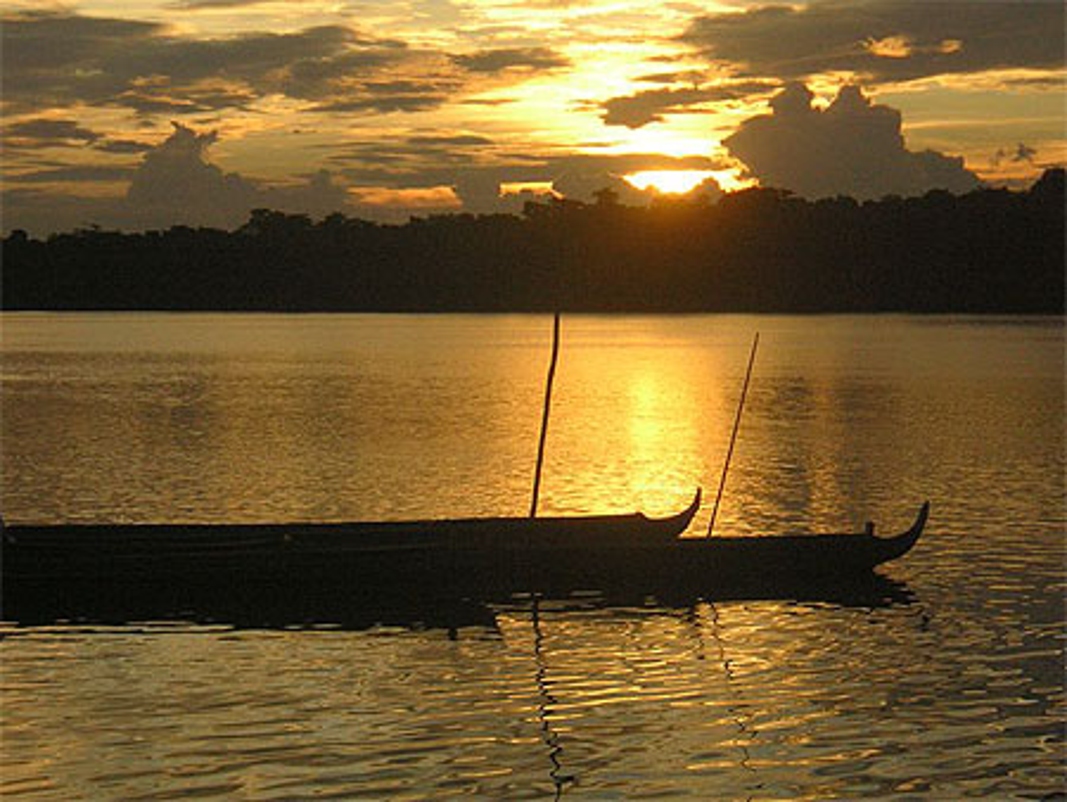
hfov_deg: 21.3
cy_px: 401
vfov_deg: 16.1
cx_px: 534
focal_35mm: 92
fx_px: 2837
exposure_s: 1/750
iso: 160
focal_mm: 15.2
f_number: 4.8
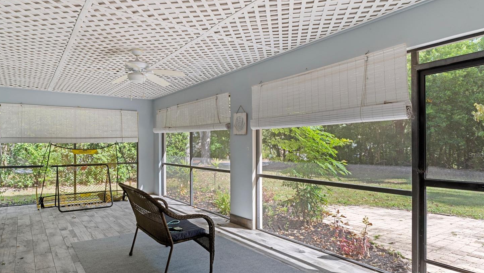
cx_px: 231
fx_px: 290
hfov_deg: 79.7
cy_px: 155
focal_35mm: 23
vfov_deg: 50.2
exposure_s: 1/10
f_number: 8
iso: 320
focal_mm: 13
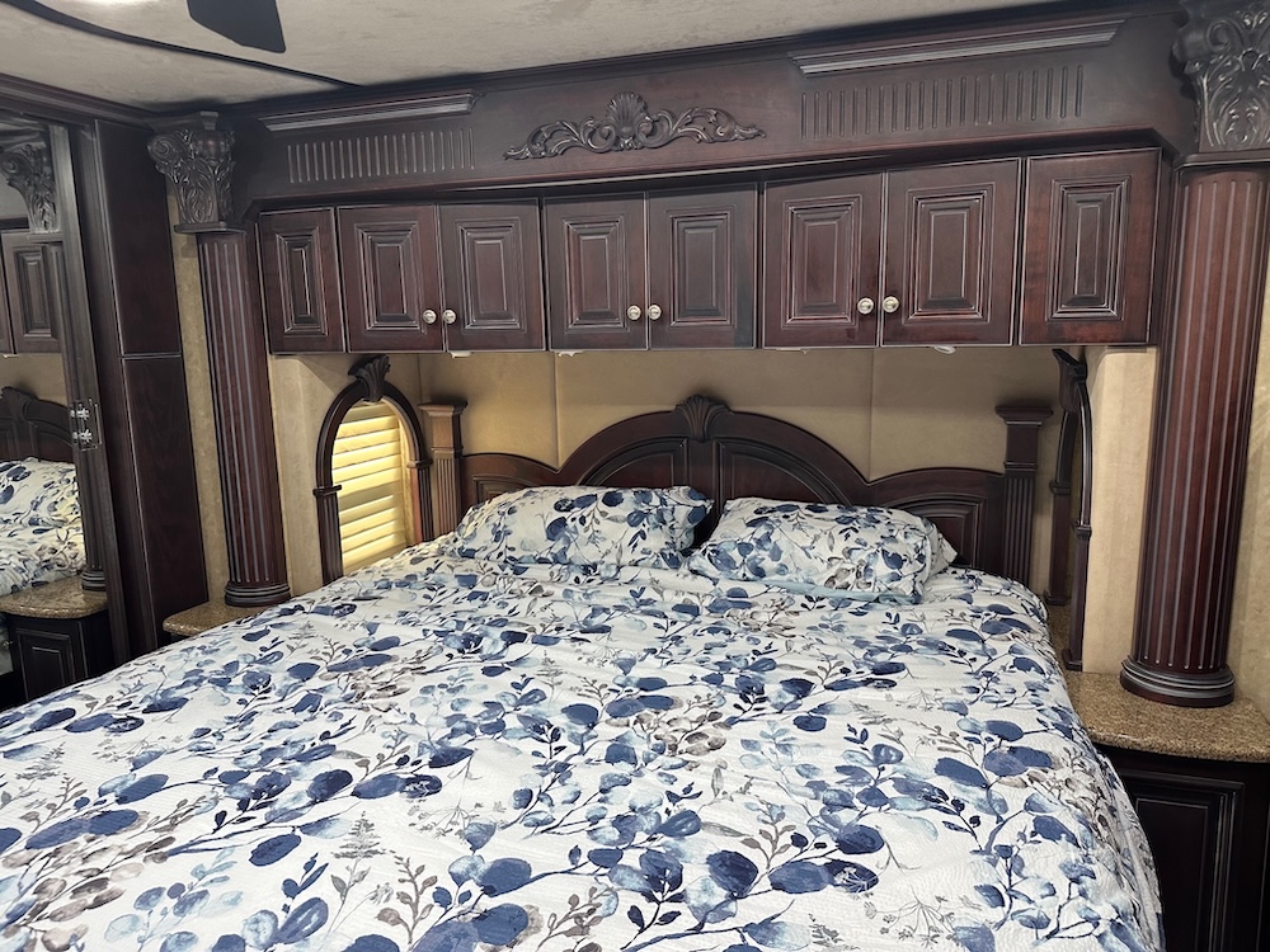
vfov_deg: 56.8
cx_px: 635
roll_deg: +1.1
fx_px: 881
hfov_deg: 71.6
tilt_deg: -8.7
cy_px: 476
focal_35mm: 24
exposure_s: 1/62
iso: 200
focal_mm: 6.86
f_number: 1.78
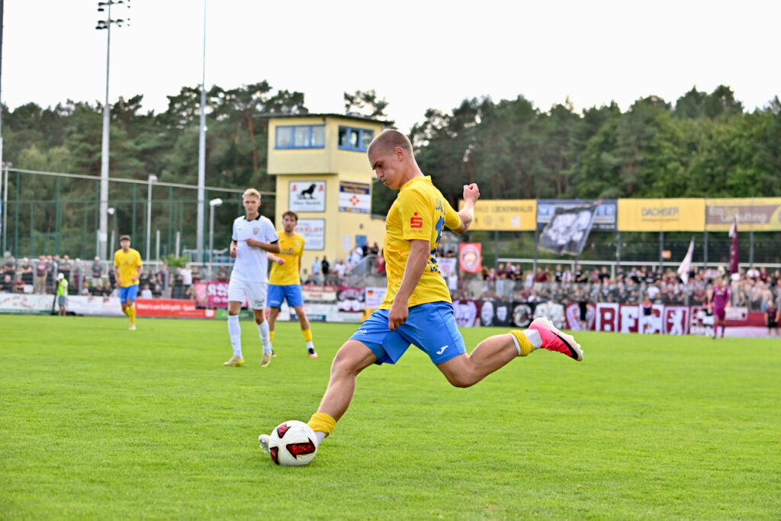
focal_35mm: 100
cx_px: 390
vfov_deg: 13.7
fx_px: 2170
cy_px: 260
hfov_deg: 20.4
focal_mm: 100
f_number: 4.8
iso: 1100
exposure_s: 1/2000
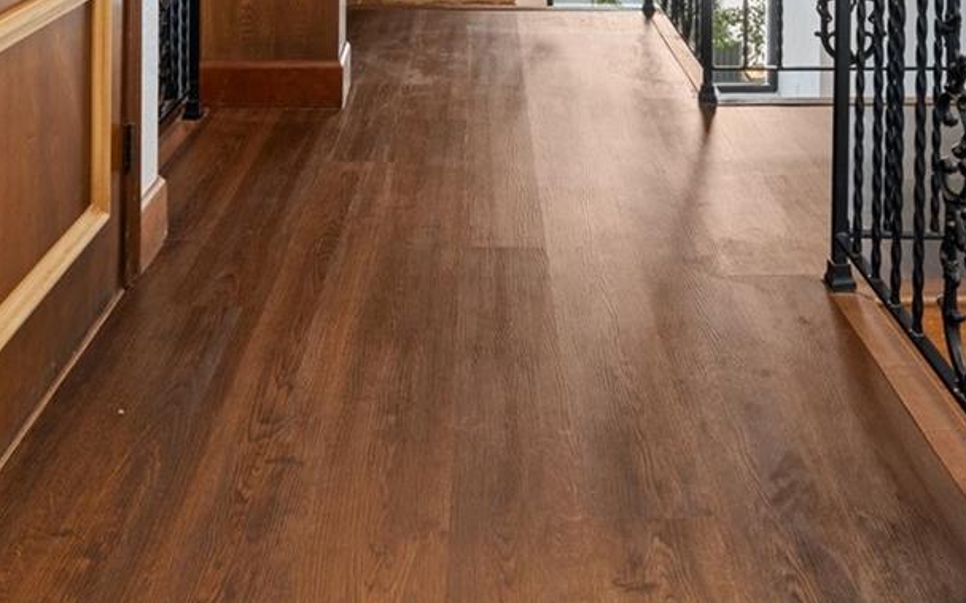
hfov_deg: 46.2
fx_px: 1132
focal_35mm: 43
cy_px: -212
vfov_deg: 25.2
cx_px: 517
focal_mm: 16
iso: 320
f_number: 8
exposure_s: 1/1.67
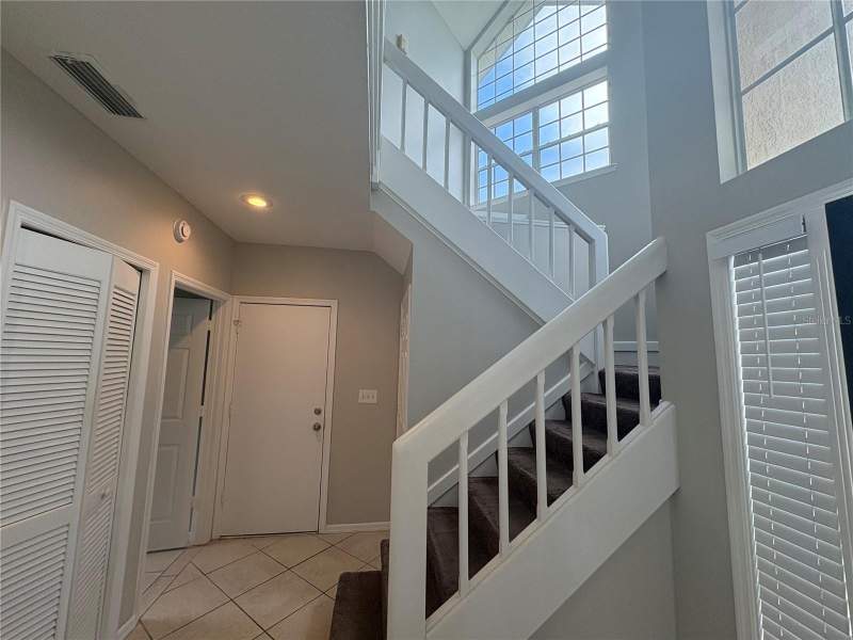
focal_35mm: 14
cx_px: 426
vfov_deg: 85.7
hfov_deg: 102.1
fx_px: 345
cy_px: 320
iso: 160
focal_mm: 2.22
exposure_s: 1/120
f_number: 2.2
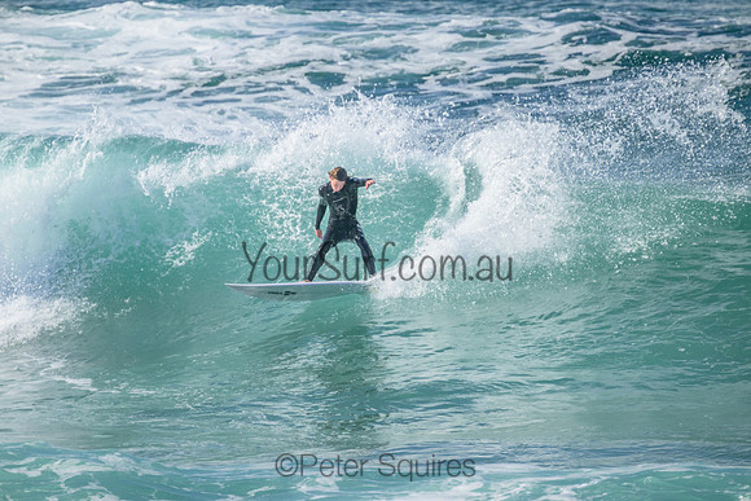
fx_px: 16692
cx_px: 376
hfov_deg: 2.6
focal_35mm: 800
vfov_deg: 1.7
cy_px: 250
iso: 2200
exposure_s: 1/1600
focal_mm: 800
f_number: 11
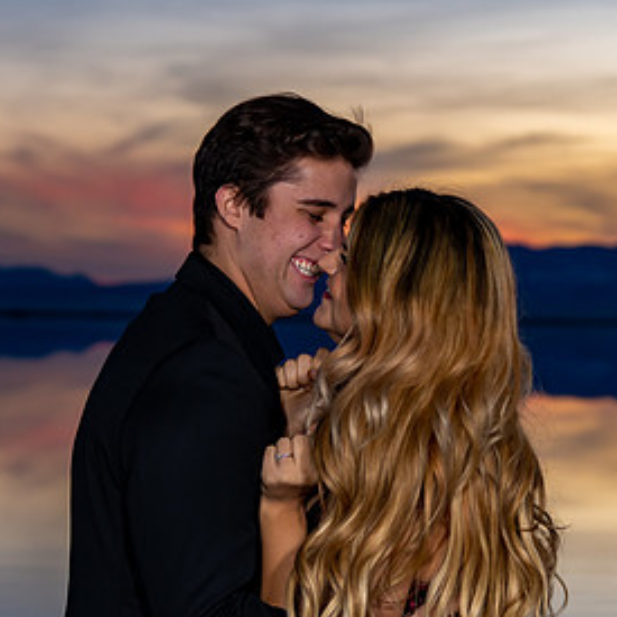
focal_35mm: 142
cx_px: 215
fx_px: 2864
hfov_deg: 12.3
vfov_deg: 12.3
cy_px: 372
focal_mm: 70
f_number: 4
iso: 500
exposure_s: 1/100
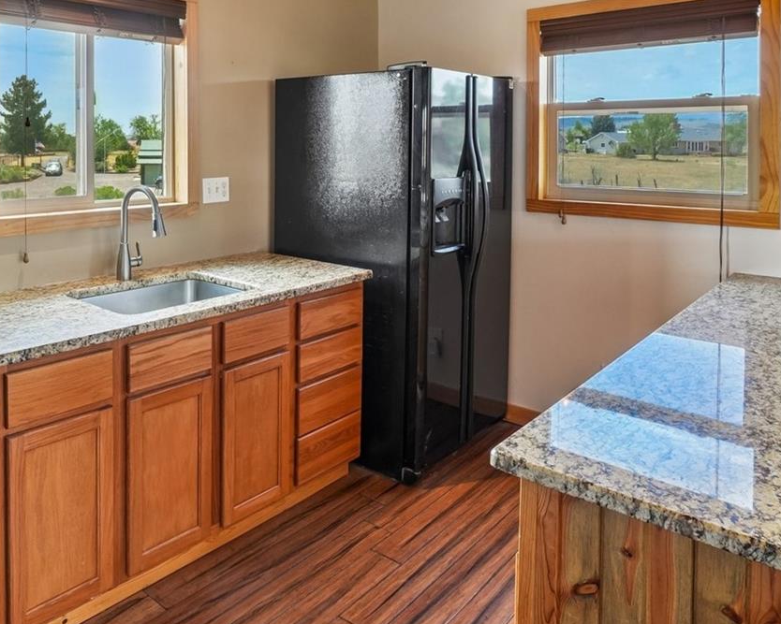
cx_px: 232
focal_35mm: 27
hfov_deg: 61.7
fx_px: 624
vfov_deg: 50.9
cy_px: 153
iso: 320
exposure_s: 1/20
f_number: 8
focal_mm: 10
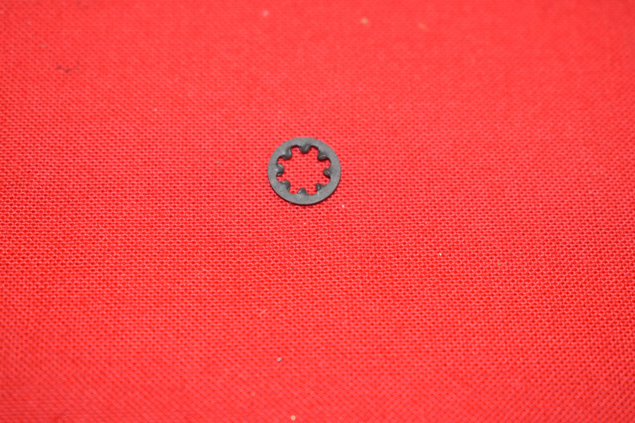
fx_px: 1323
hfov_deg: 27.0
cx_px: 318
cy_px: 212
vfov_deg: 18.2
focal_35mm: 75
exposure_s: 1/80
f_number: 5.6
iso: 500
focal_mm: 50
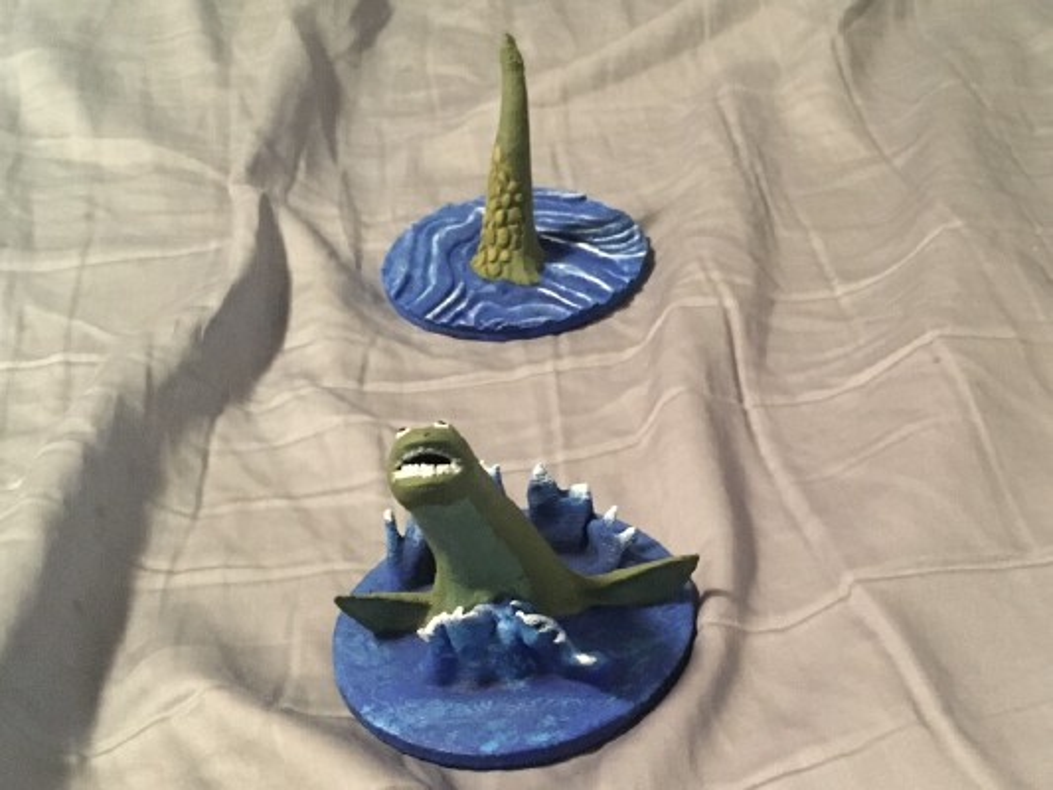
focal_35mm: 29
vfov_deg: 48.2
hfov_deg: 61.6
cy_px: 395
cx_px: 526
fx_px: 882
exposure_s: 1/15
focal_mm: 4.15
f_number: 2.2
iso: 250
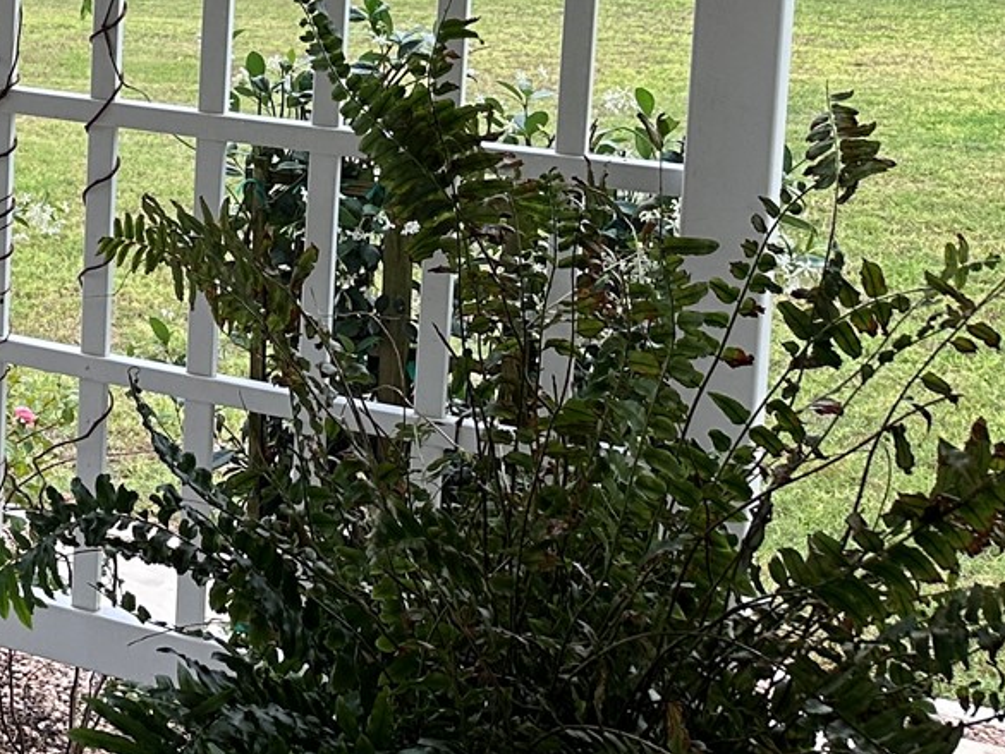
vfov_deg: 17.0
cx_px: -644
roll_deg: -2.1
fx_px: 2439
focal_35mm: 84
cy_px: -69
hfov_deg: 19.3
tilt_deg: -5.2
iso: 80
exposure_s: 1/549
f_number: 1.78
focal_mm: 6.86
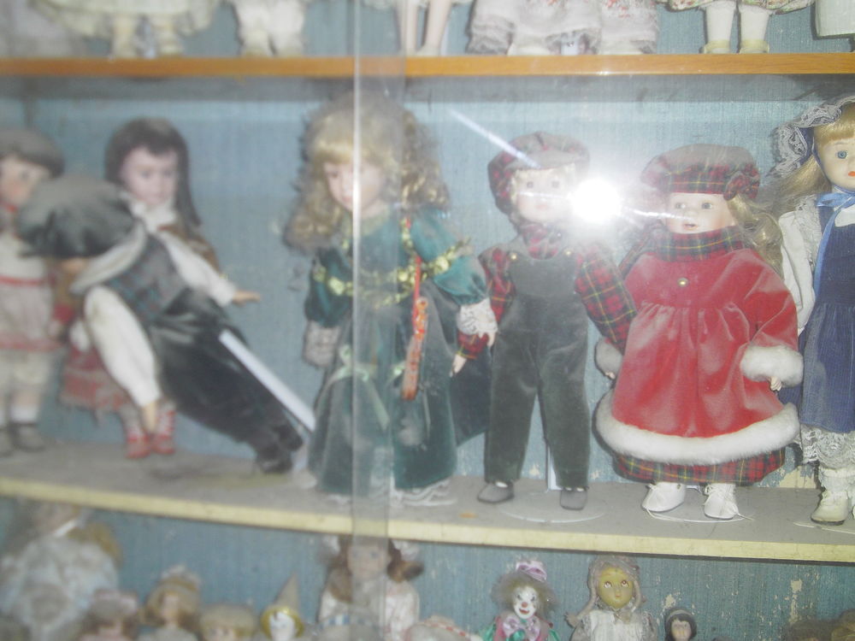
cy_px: 320
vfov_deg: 37.7
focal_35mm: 38
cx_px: 428
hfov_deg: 49.0
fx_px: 939
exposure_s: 1/60
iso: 101
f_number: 3.9
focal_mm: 6.9
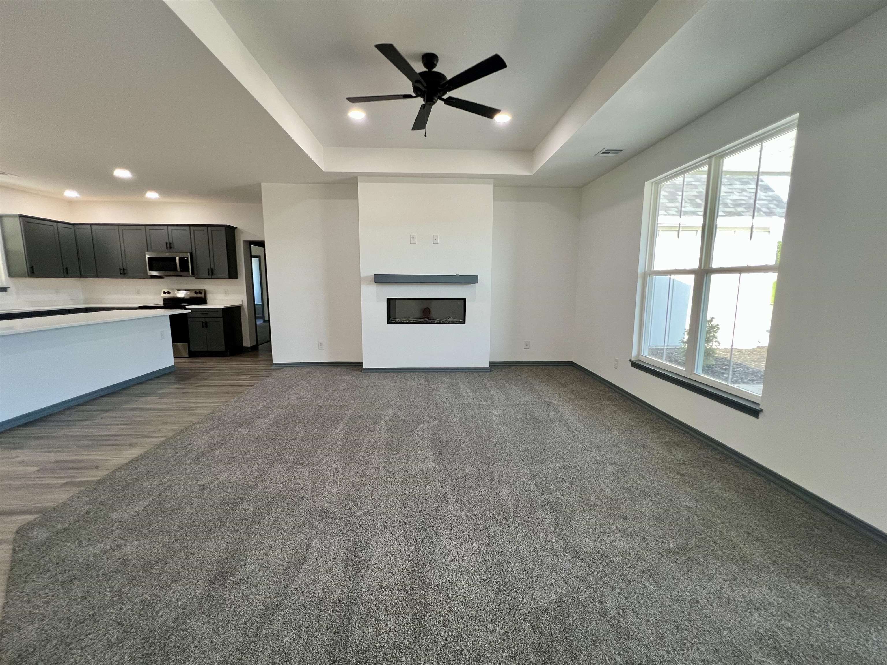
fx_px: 333
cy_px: 332
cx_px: 444
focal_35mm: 13
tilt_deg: -8.3
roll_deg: -0.1
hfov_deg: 106.2
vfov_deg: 89.9
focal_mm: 1.57
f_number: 1.8
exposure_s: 1/99
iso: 125
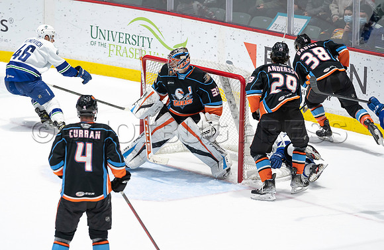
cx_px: 168
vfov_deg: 5.6
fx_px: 2534
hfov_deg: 8.7
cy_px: 146
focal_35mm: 239
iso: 1600
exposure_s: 1/640
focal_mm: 200
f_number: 4
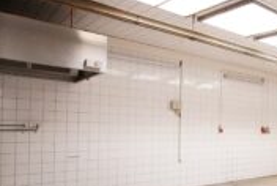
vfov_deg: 38.4
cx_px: 263
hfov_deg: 48.2
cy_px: 130
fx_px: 262
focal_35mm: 34
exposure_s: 1/20
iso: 6400
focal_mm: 10
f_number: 3.5
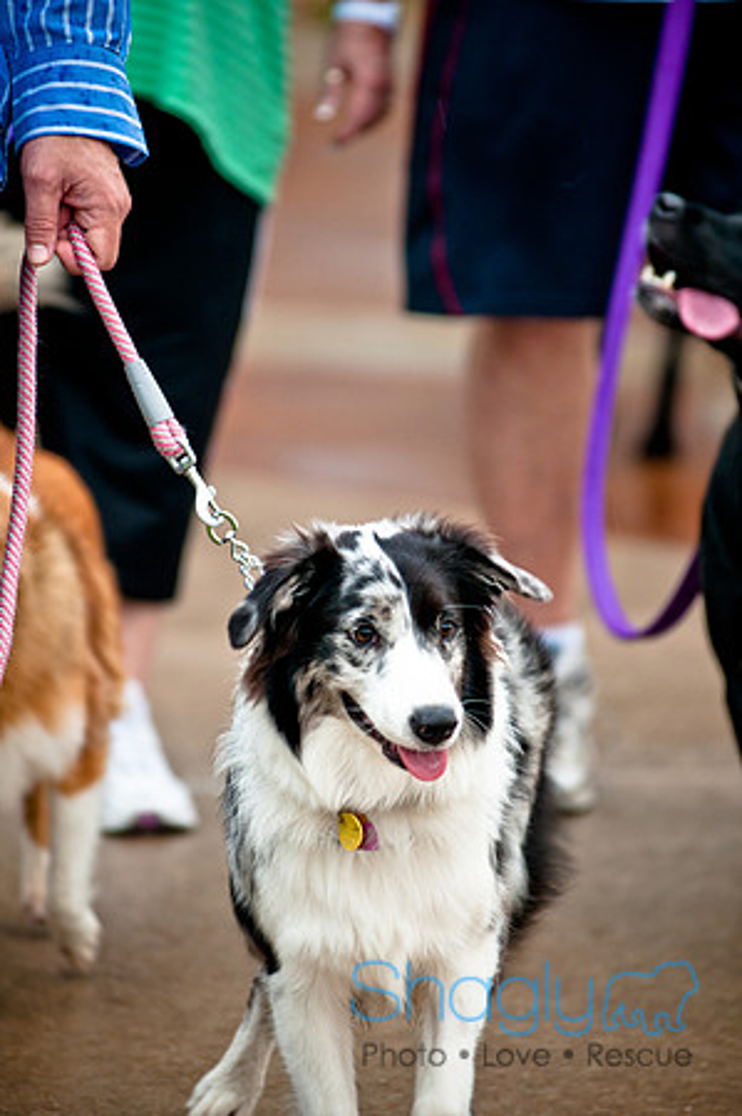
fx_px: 9296
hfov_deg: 4.6
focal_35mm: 300
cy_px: 558
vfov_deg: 6.9
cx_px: 371
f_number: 2.8
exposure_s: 1/160
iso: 400
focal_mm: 200
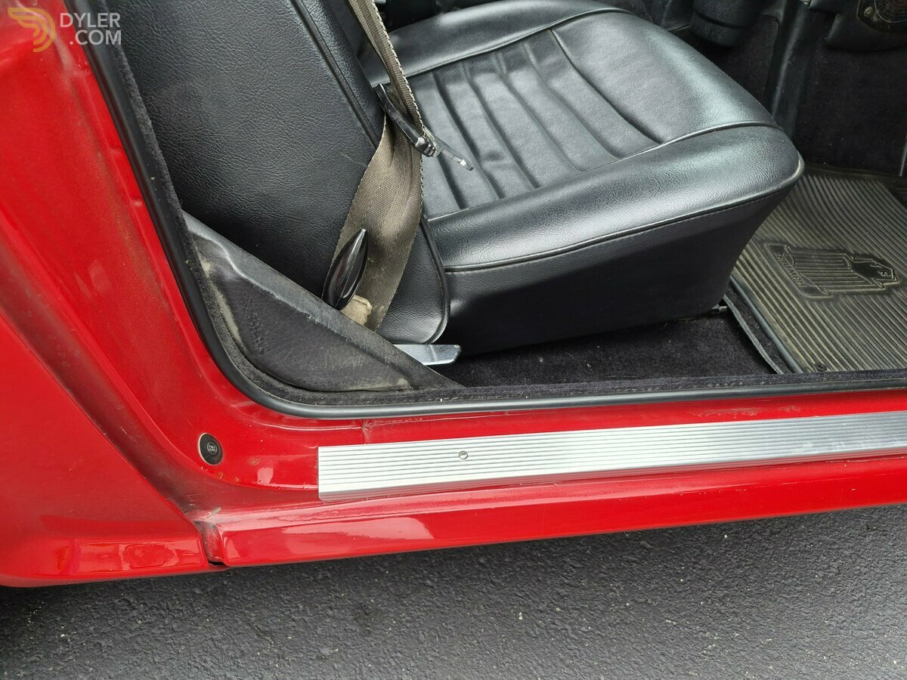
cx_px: 454
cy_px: 340
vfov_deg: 58.9
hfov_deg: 73.9
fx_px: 603
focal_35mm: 23
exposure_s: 1/586
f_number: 1.8
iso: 80
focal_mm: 5.4
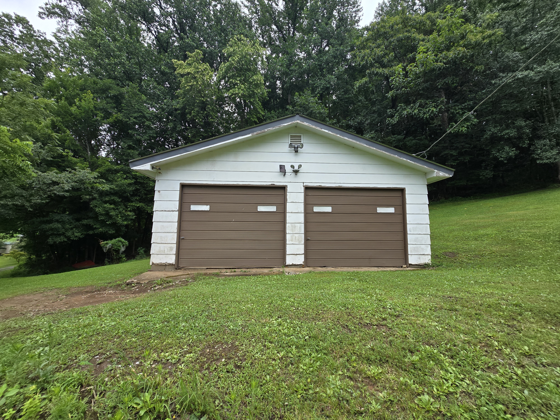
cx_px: 280
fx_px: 210
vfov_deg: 89.9
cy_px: 210
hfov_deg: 106.2
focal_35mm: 13
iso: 50
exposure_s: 1/818
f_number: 2.2
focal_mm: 2.2
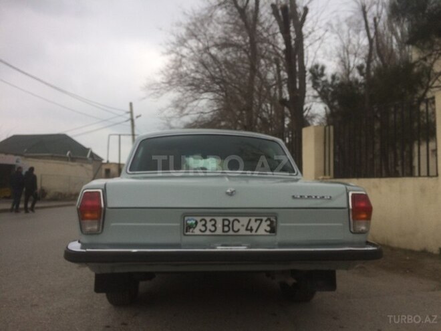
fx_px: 369
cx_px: 220
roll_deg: -0.9
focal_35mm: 29
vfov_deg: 48.2
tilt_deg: +1.8
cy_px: 166
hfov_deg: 61.7
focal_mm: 4.15
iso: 32
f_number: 2.2
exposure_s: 1/402
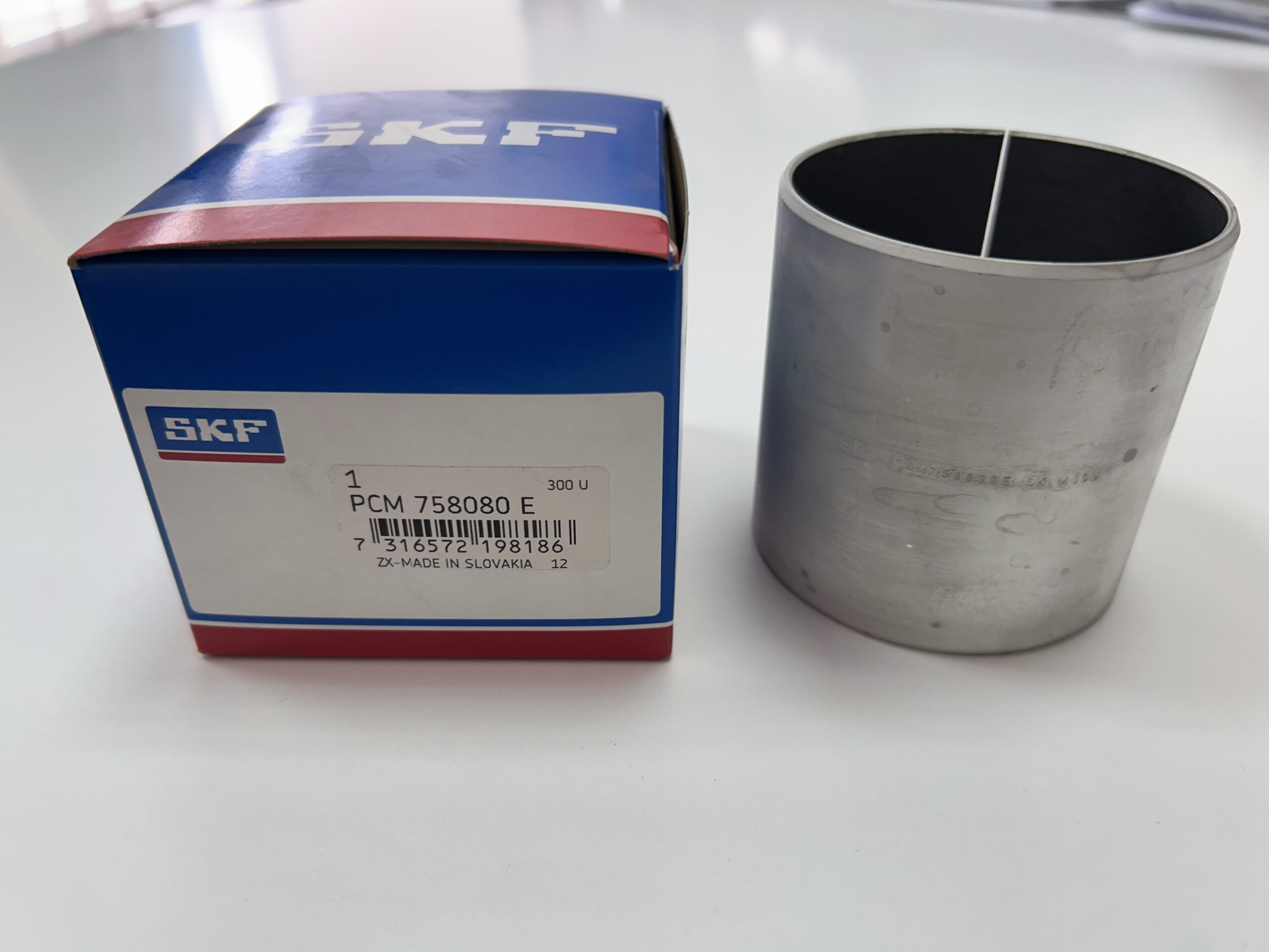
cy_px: 476
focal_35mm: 26
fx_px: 953
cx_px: 634
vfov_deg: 53.1
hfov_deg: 67.3
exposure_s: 1/100
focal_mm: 5.7
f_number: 1.5
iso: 50
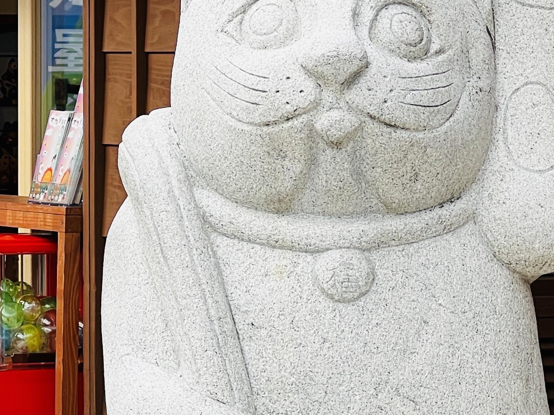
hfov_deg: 8.8
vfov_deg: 6.6
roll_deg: +0.5
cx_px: 362
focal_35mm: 225
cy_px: 375
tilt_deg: -4.5
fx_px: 3601
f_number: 2.8
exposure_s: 1/155
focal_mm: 9
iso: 32
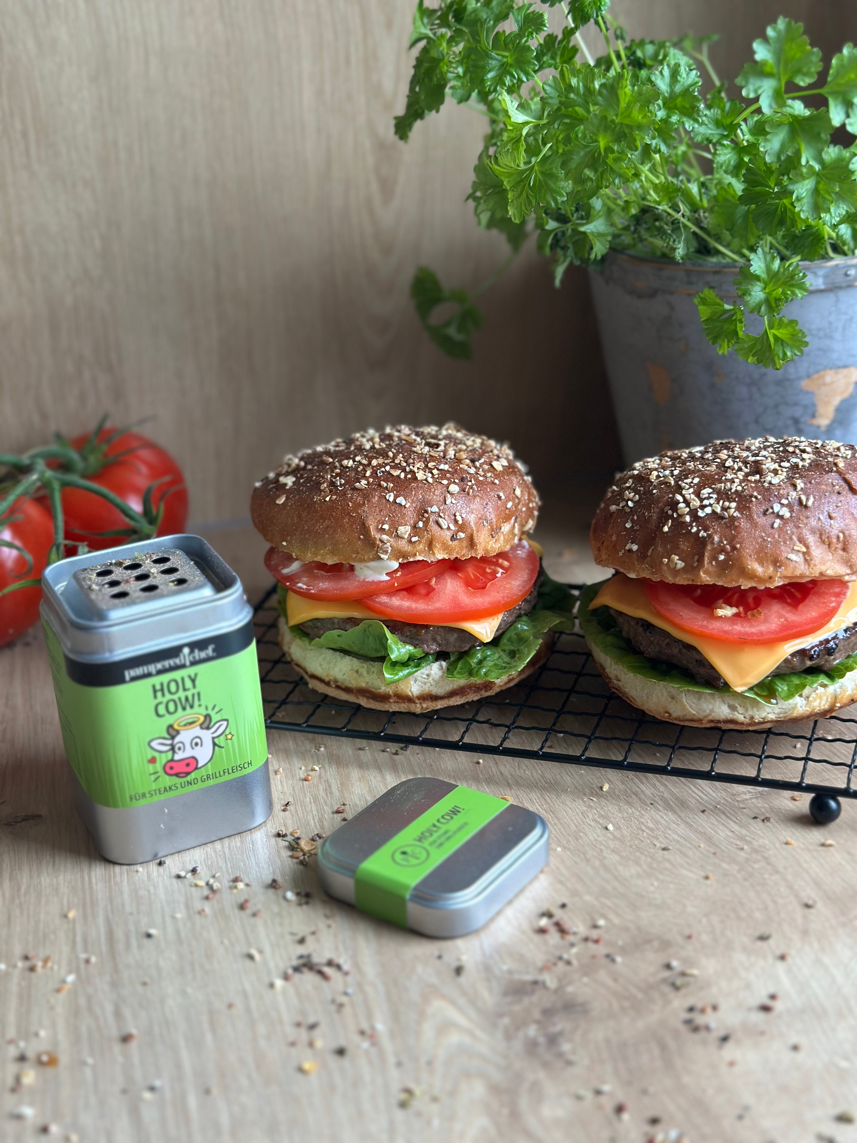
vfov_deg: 39.7
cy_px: 572
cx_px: 428
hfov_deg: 30.3
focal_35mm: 48
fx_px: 1584
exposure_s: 1/60
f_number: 1.78
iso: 160
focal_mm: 6.86
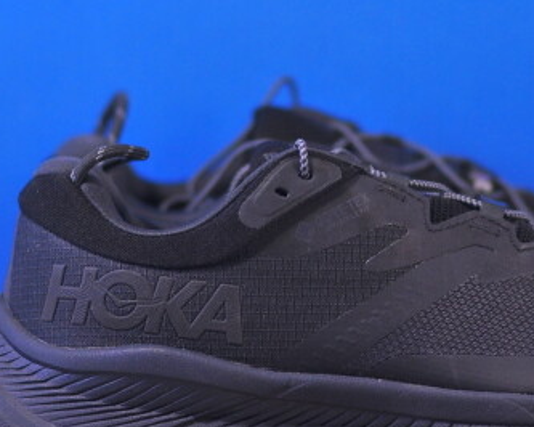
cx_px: 411
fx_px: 2669
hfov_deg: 11.4
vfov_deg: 9.1
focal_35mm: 169
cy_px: 157
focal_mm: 50
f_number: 2.2
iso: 250
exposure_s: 1/320
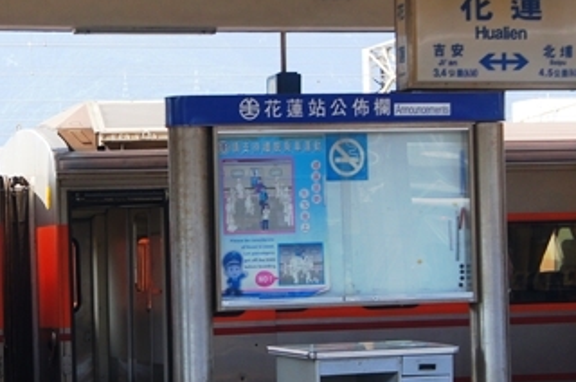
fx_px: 1916
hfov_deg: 16.9
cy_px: 259
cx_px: 97
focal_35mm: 120
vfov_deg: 11.4
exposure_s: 1/250
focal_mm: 32
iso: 200
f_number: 5
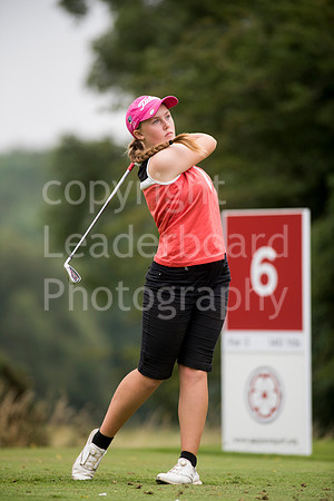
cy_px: 250
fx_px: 4175
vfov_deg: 6.9
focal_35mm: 300
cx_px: 167
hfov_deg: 4.6
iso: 800
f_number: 4
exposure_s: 1/1250
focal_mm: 300
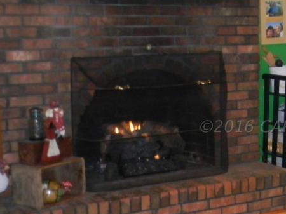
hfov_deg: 23.2
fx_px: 677
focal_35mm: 82
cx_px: 264
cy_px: 126
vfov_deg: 18.0
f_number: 3.7
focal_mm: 6.4
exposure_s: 1/30
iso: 390
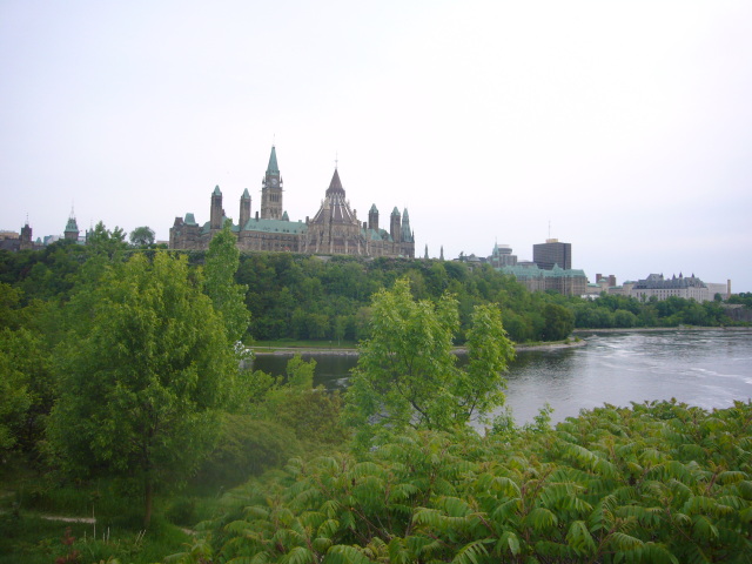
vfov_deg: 49.7
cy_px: 282
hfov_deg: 63.4
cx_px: 376
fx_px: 608
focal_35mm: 28
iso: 80
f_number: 5.6
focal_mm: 4.6
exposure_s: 1/250
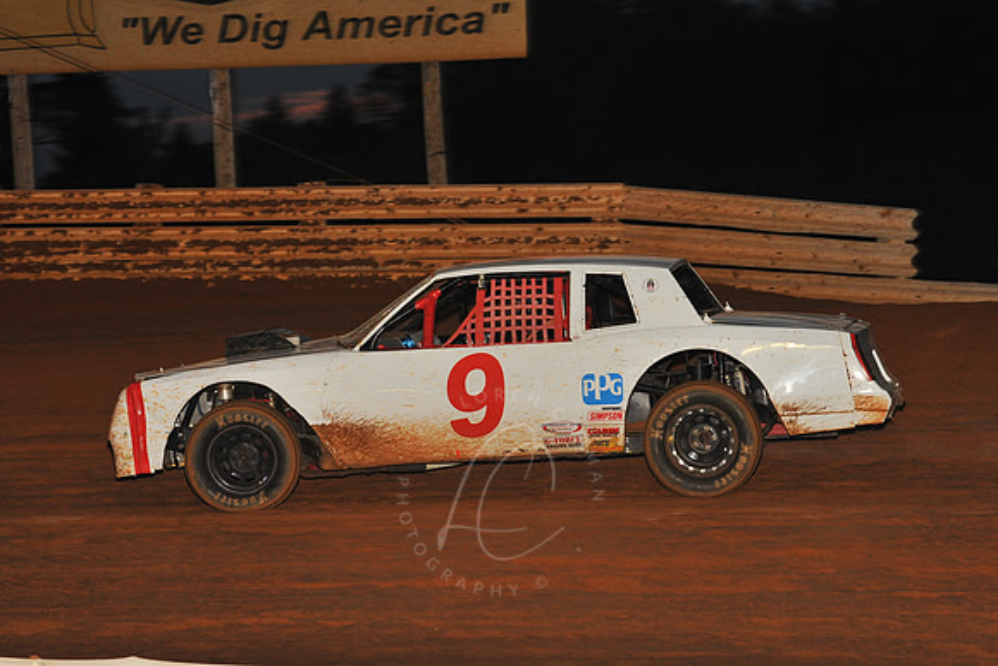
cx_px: 499
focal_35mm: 120
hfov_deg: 17.1
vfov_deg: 11.4
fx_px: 3327
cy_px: 333
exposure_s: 1/320
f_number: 7.1
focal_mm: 120
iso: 1000
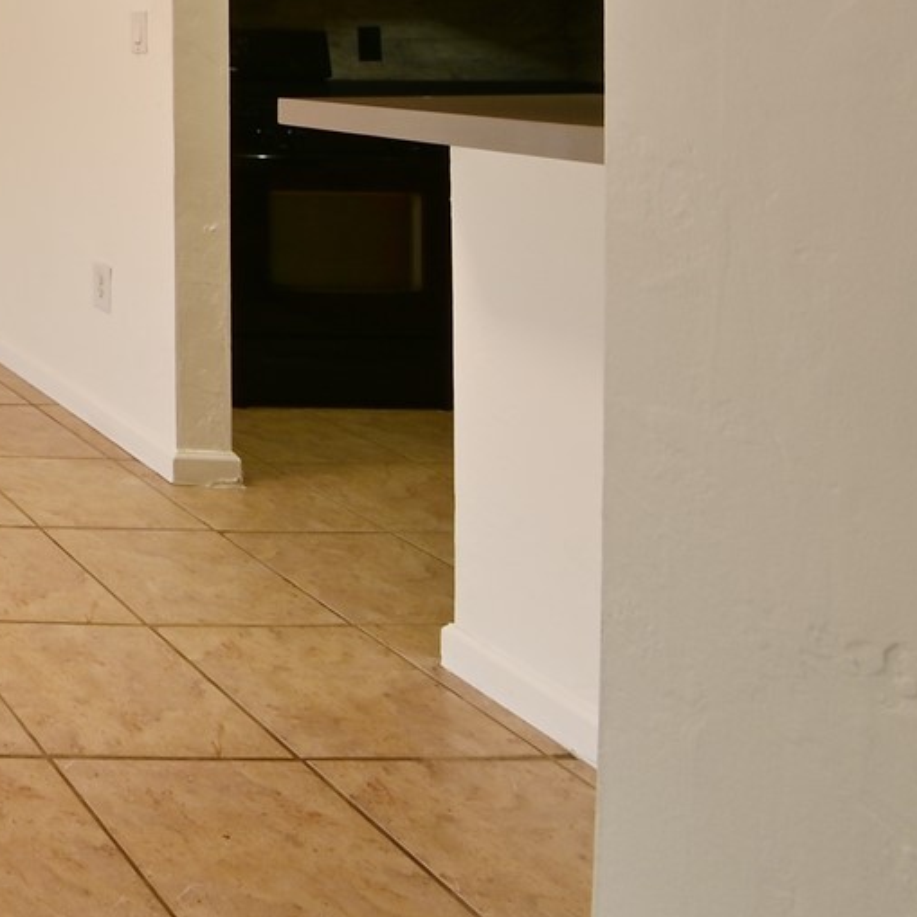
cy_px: -24
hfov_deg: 26.3
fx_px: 1019
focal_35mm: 34
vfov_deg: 41.4
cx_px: -574
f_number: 22
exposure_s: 1
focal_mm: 8
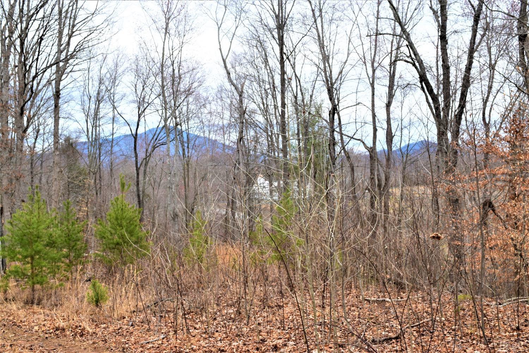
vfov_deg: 34.2
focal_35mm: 39
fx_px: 573
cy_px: 176
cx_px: 264
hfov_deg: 49.6
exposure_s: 1/250
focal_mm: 26
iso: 400
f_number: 9.5
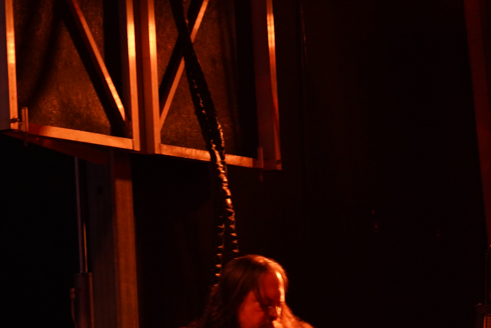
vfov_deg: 6.5
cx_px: 363
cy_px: 289
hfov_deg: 9.8
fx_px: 2864
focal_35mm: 210
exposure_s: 1/125
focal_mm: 105
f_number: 4
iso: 5000
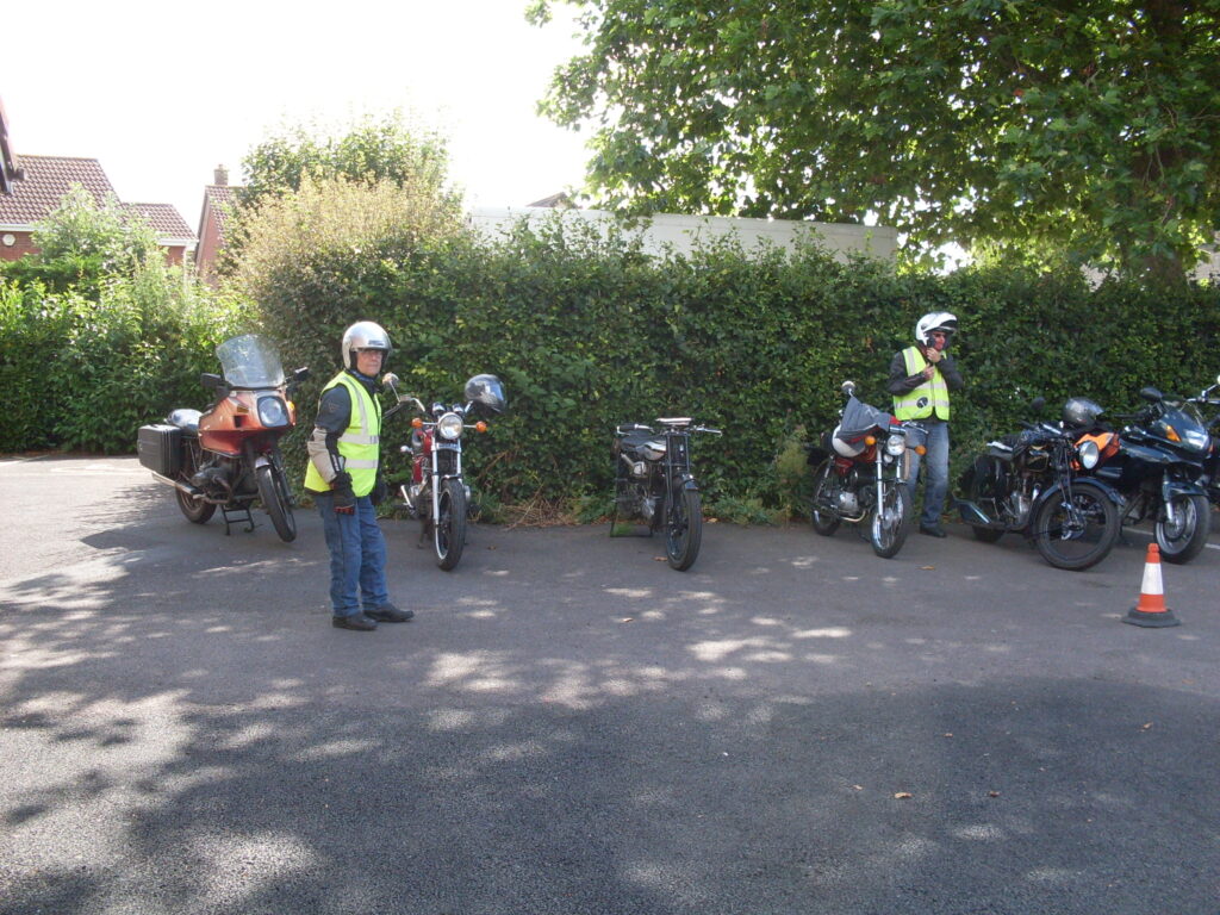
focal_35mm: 38
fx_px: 1339
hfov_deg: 49.0
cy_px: 458
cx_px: 610
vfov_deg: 37.7
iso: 80
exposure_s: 1/350
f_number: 2.8
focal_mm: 6.3
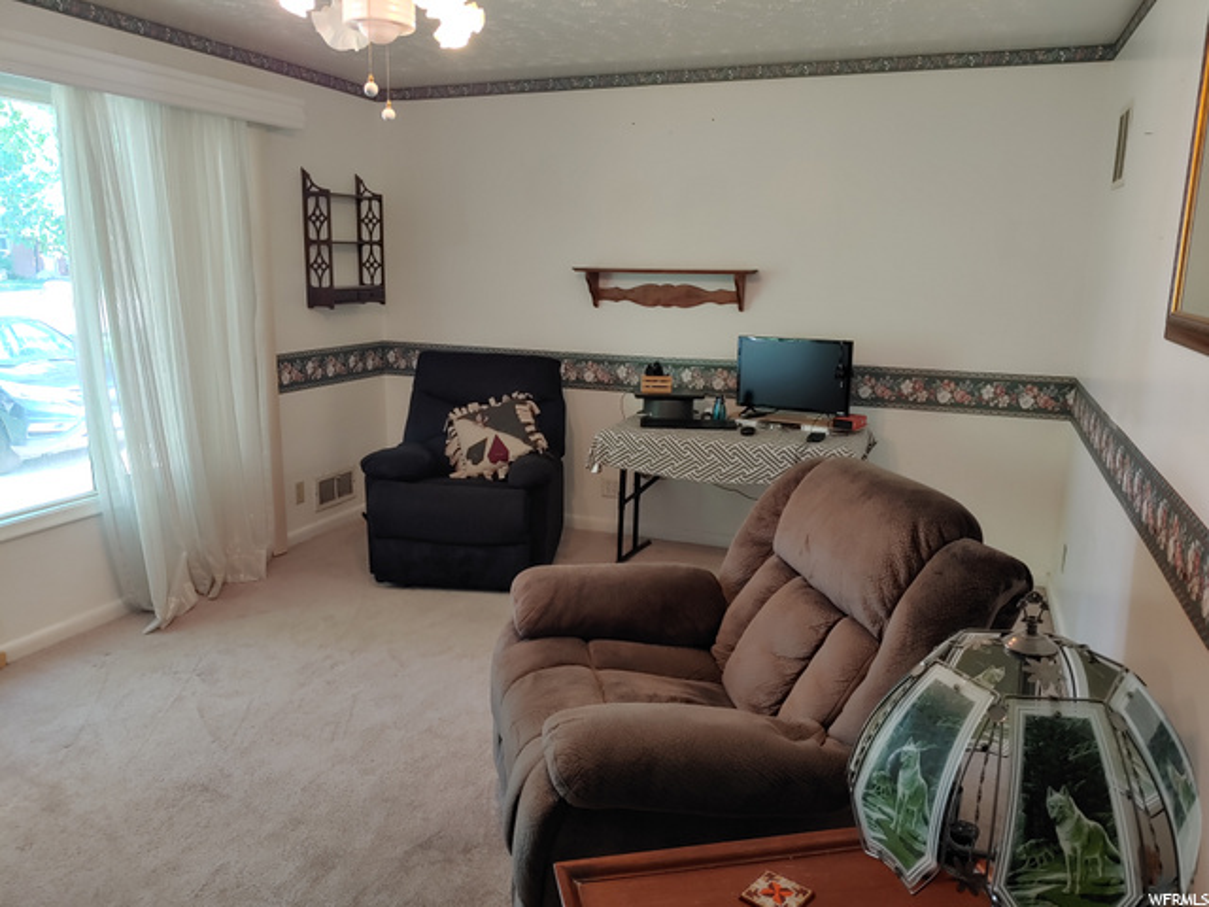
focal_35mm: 25
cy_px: 454
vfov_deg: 54.9
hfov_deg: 69.4
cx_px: 604
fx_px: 873
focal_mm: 4.23
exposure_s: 1/60
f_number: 1.5
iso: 100
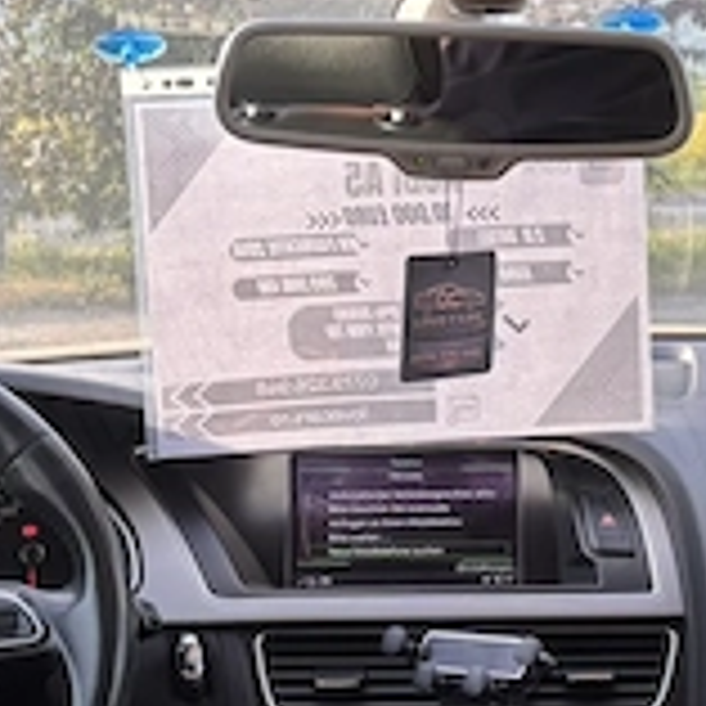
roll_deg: +0.5
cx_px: 540
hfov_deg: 19.6
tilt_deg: -7.3
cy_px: 369
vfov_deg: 19.7
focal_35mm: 88
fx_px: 2031
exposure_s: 1/238
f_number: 1.6
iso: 40
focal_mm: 5.96
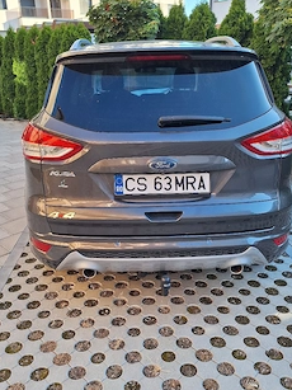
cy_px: 184
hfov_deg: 46.8
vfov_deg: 59.9
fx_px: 338
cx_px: 147
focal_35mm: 30
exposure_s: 1/333
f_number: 1.8
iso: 40
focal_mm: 5.54
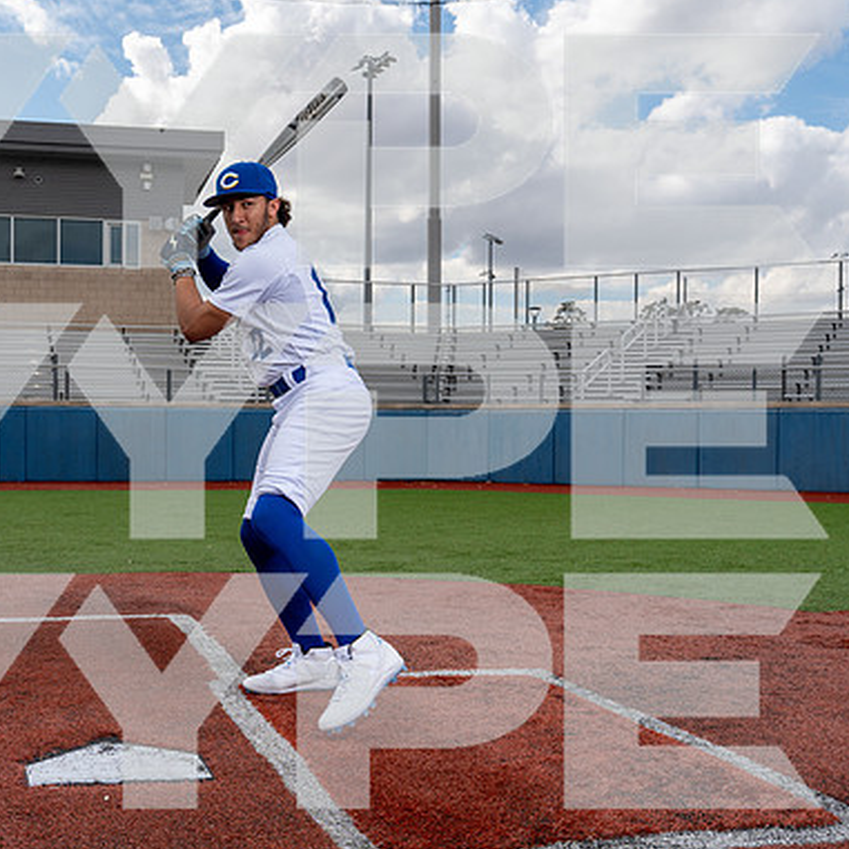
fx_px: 1221
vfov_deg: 38.3
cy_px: 422
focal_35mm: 44
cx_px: 261
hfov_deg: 37.8
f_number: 8
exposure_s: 1/250
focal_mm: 34
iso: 100
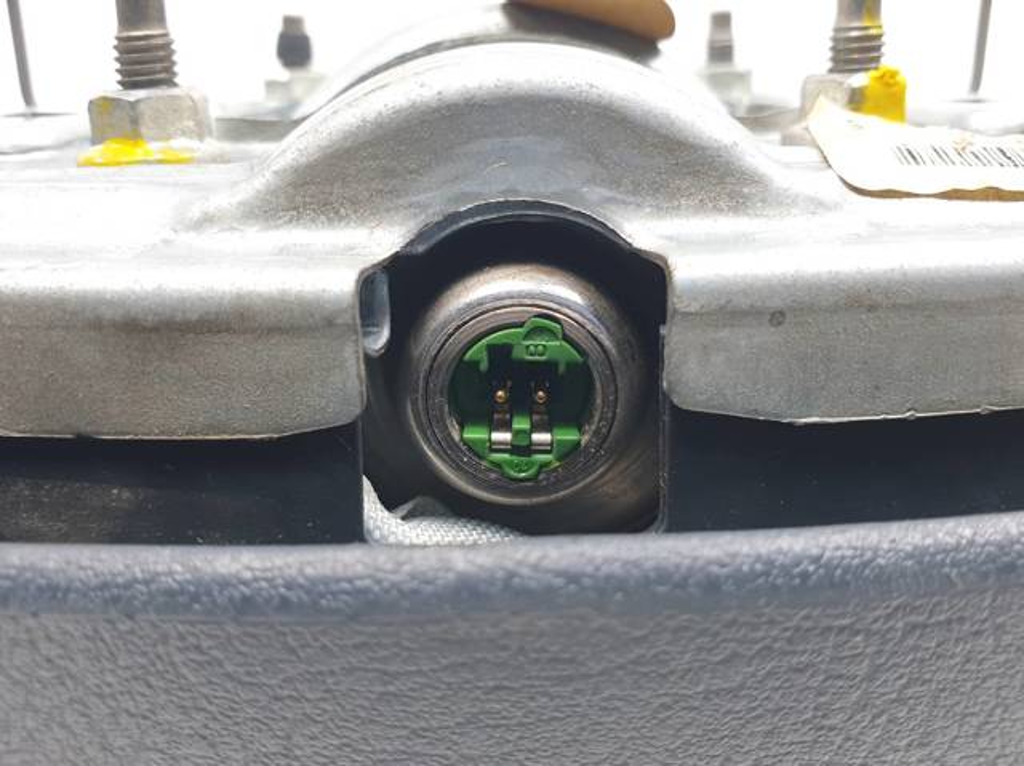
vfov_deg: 53.0
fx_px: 769
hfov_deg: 67.3
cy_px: 383
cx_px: 512
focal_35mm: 26
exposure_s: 1/100
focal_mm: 4.3
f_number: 2.4
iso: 64
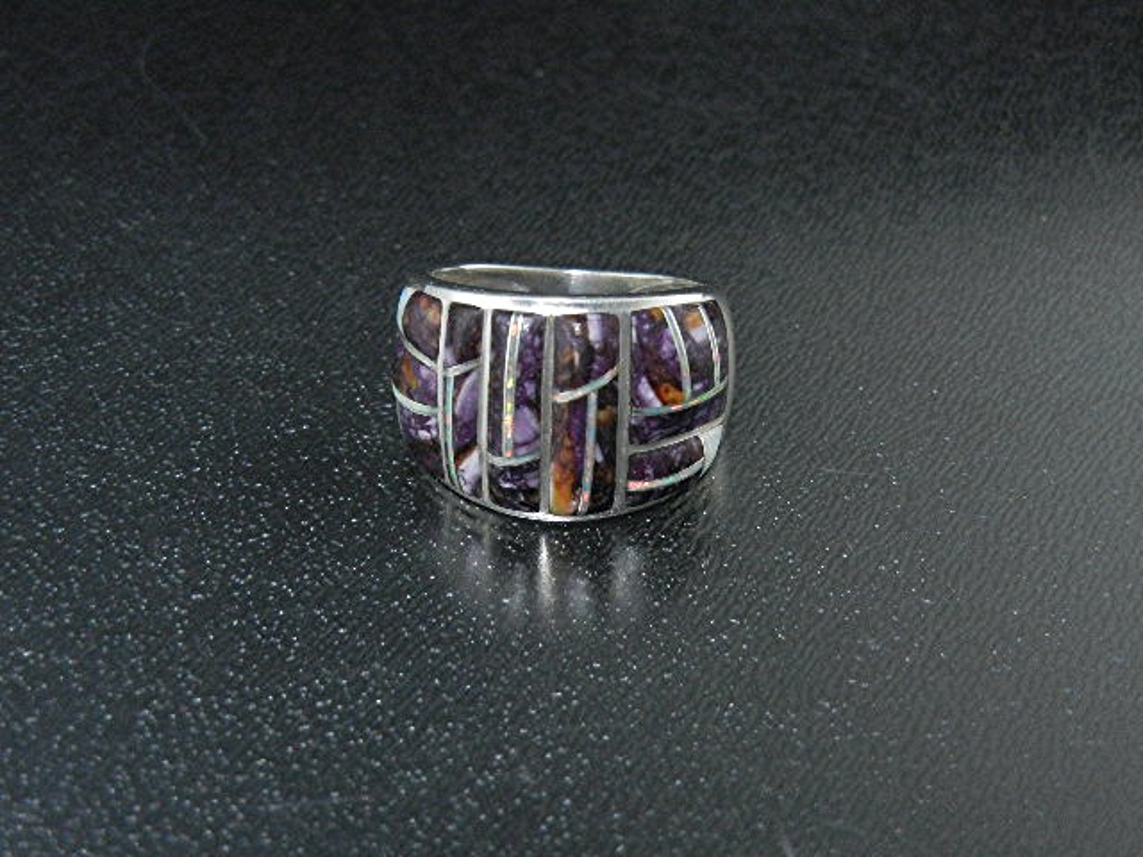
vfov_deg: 24.8
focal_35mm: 59
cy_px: 428
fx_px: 1948
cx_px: 572
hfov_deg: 32.7
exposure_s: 1/30
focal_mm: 10.6
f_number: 8
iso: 800
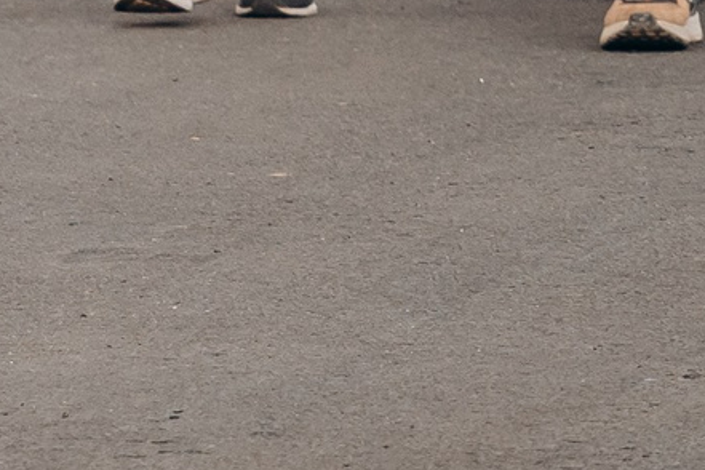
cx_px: -825
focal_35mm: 1297
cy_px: -721
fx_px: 25398
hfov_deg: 1.6
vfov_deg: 1.1
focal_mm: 180
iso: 400
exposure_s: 1/640
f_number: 5
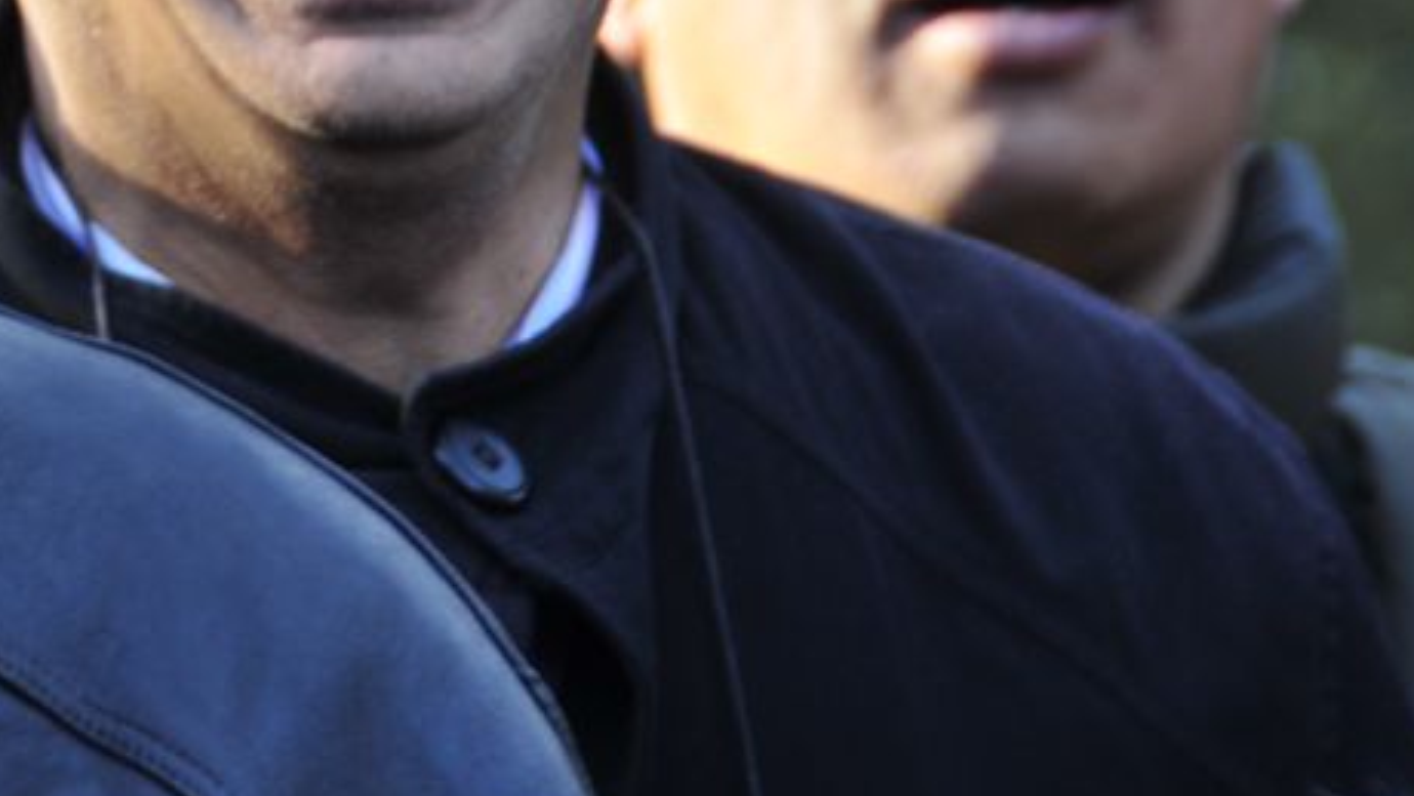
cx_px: -71
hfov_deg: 2.5
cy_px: -224
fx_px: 32740
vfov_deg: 1.4
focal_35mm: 873
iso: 200
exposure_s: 1/50
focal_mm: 200
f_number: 5.6
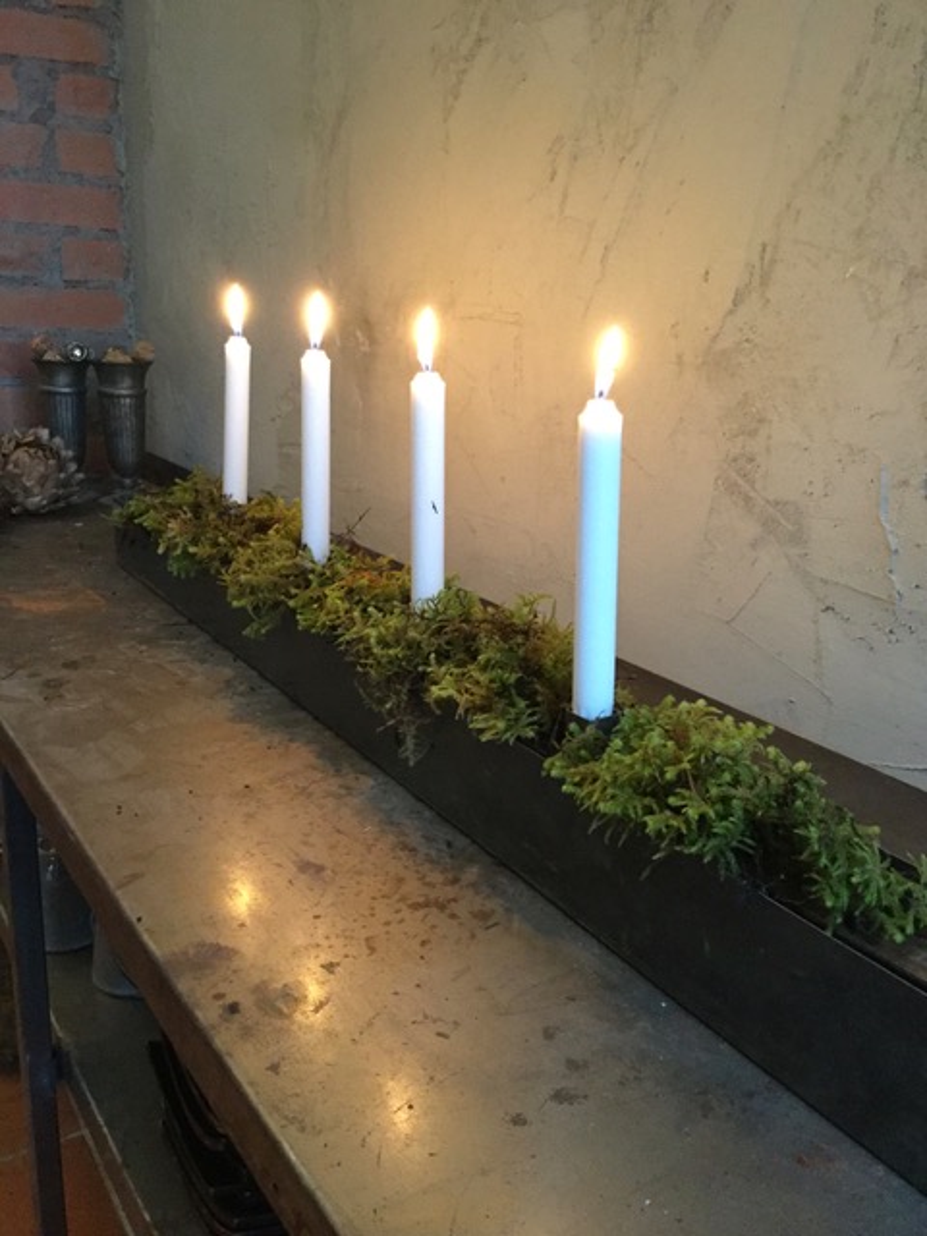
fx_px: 1107
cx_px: 464
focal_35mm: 31
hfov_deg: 45.4
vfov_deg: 58.4
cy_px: 618
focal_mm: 3.3
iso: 500
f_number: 2.4
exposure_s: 1/17
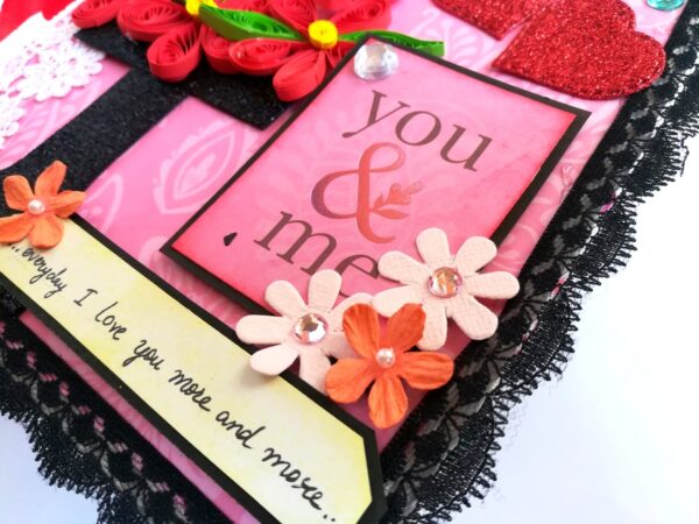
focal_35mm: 26
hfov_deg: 67.3
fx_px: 525
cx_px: 350
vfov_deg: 53.1
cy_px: 262
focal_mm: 3.83
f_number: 2.2
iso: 80
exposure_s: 1/33.3
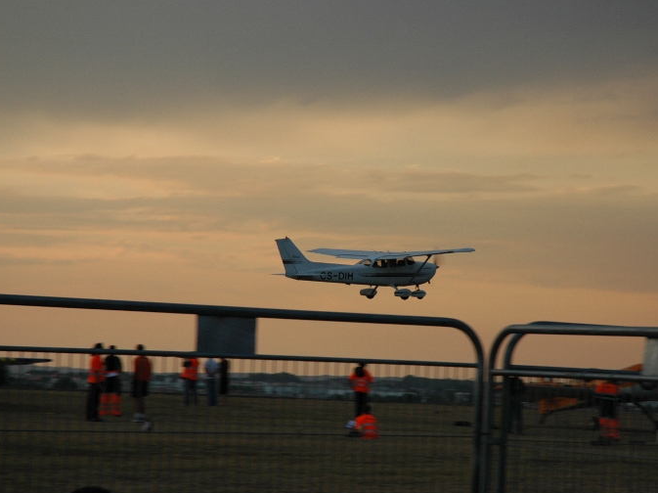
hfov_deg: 16.4
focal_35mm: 120
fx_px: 2280
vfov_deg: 12.3
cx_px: 366
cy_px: 244
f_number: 6.3
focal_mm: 70
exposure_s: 1/160
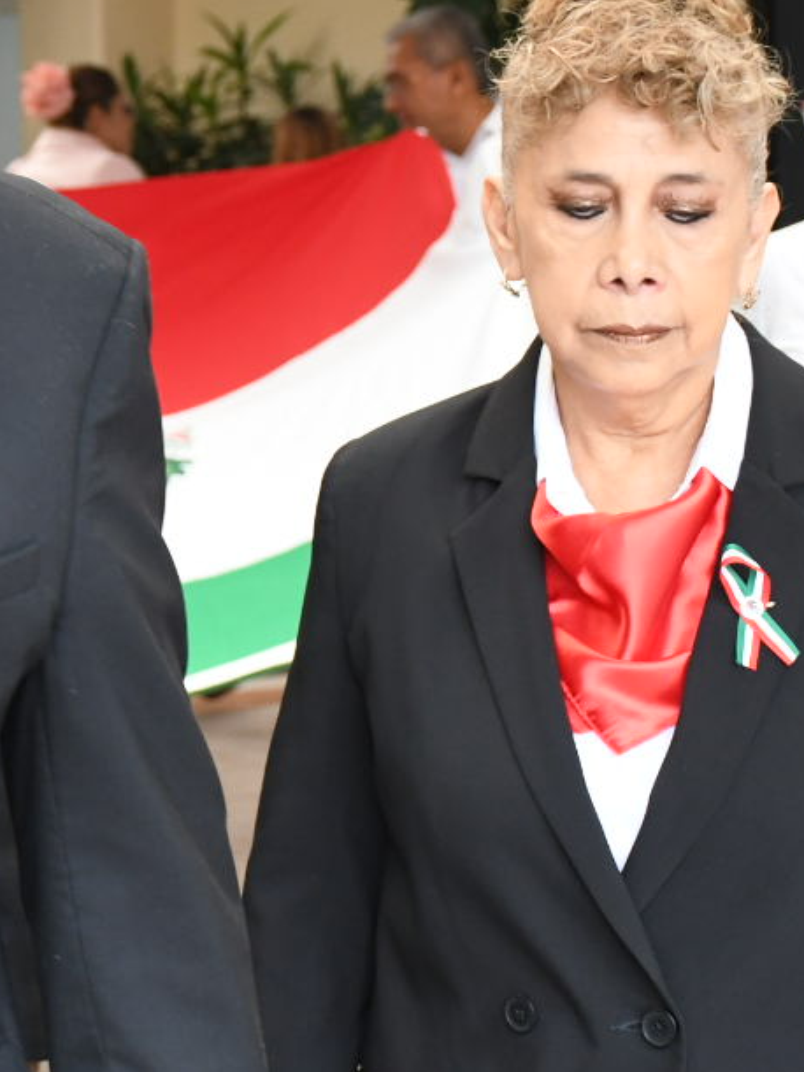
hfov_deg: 9.6
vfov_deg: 12.9
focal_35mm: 153
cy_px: 302
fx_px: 4740
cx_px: -167
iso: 1250
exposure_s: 1/125
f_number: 6.3
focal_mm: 40
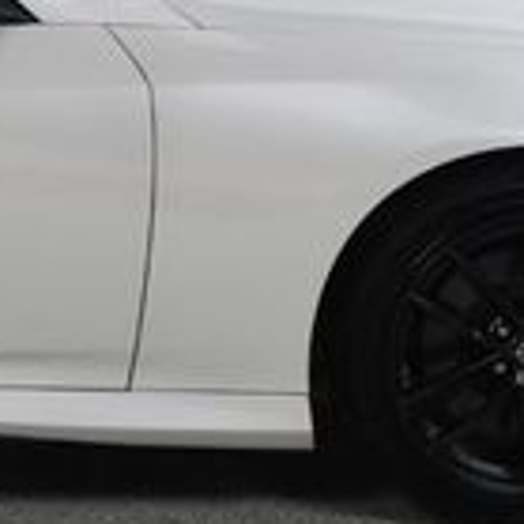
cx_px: -207
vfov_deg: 12.4
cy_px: 230
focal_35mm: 141
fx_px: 2415
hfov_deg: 11.9
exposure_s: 1/160
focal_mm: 24
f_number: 11
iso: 100
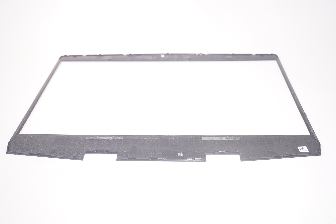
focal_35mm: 39
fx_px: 364
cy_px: 112
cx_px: 168
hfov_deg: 49.6
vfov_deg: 34.1
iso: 100
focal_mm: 26
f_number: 5.6
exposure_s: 1/60
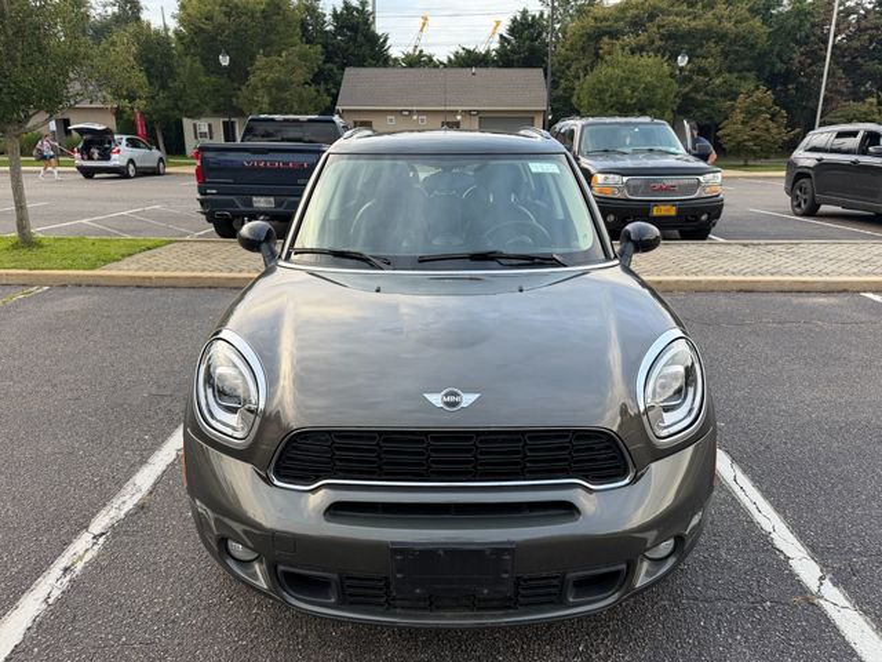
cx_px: 441
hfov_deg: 71.6
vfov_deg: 56.8
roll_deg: +0.0
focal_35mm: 24
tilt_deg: -16.2
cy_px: 331
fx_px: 612
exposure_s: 1/256
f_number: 1.78
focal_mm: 6.76
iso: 64
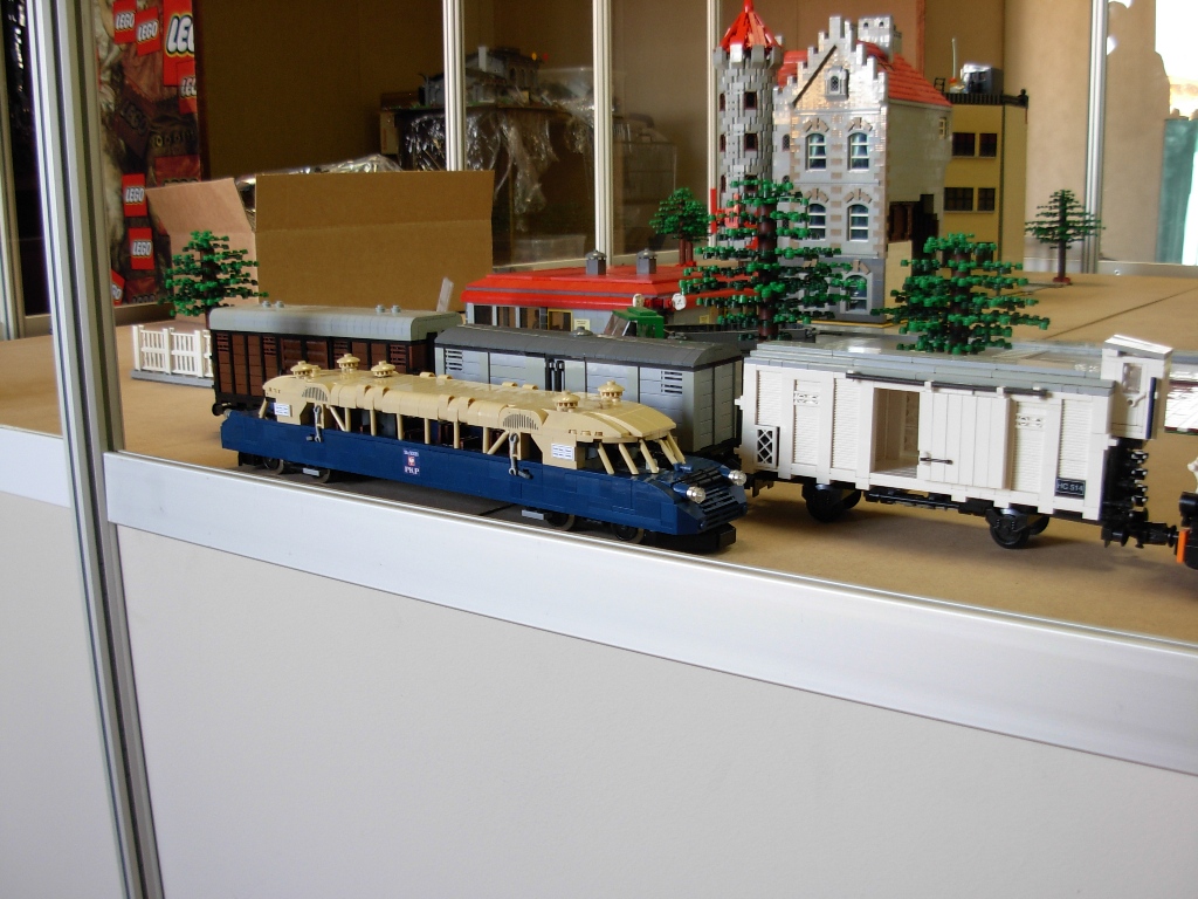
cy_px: 450
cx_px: 599
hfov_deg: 49.0
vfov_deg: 37.7
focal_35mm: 38
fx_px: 1315
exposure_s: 1/10.3
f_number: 2.9
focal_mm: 6.3
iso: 79
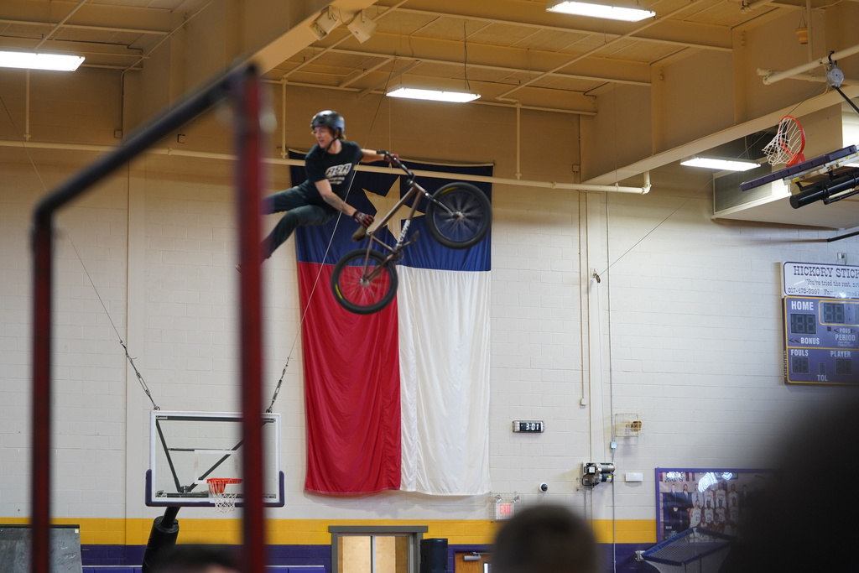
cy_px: 286
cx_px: 430
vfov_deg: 15.9
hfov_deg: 23.6
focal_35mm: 86
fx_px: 2052
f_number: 3.2
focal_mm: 86
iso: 1600
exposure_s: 1/160
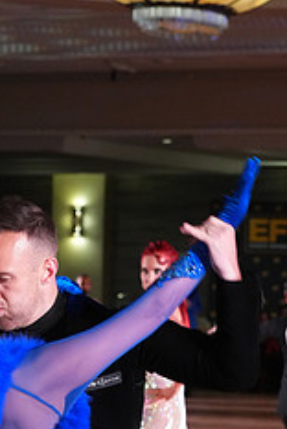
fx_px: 2313
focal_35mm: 194
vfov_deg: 10.4
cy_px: 501
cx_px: -40
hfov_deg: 7.1
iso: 4000
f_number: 5.6
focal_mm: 78
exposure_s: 1/200
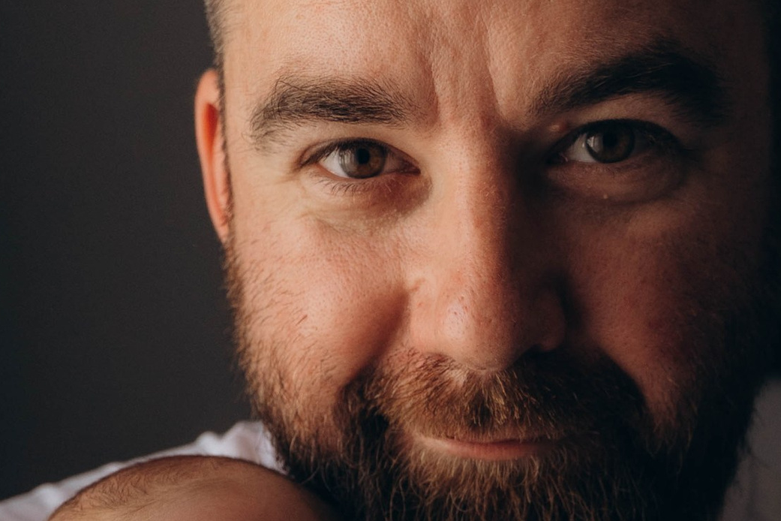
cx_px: 376
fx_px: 2321
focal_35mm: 107
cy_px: 878
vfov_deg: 12.0
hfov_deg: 19.1
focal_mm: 29
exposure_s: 1/125
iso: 250
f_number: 3.5
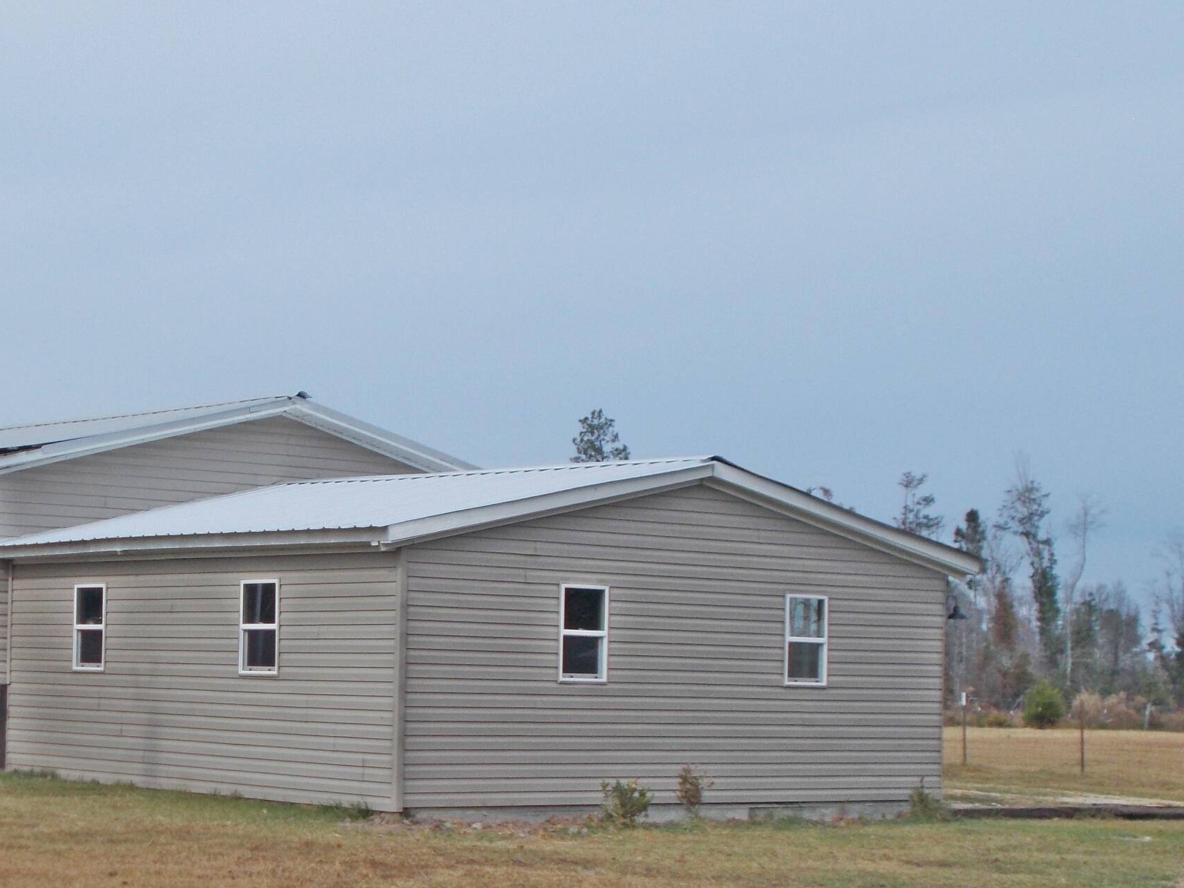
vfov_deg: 18.9
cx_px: 241
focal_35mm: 78
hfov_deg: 24.6
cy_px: 578
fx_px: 2668
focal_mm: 7.9
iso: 80
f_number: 10.6
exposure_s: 1/125
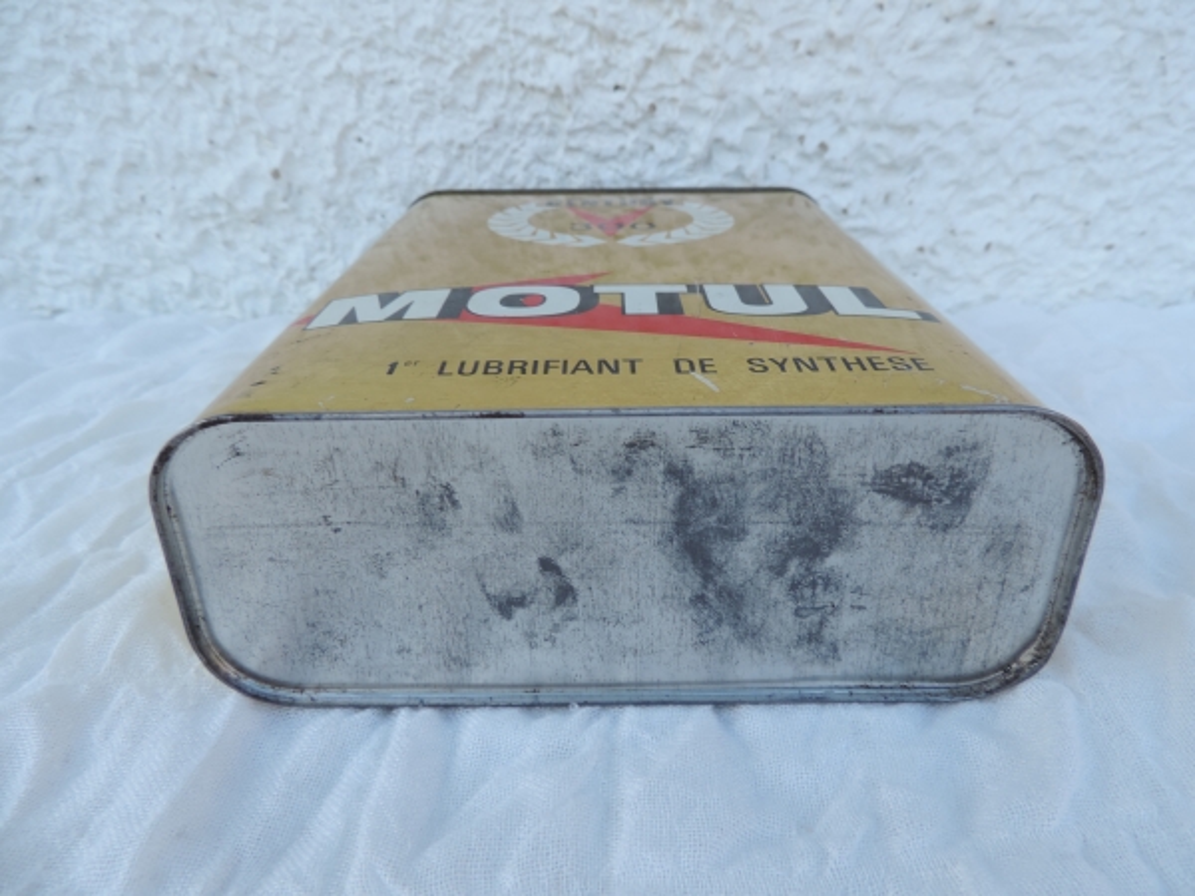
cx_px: 598
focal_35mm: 24
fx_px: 829
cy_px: 448
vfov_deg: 56.8
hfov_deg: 71.6
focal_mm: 4.3
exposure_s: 1/160
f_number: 3
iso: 80
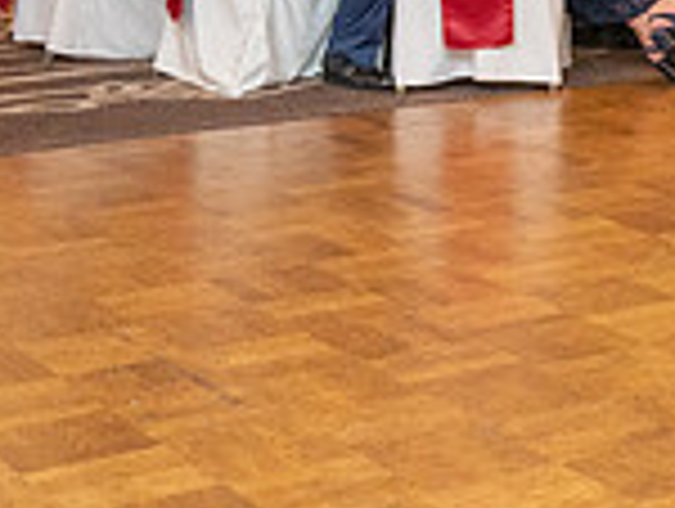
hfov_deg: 14.6
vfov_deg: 11.3
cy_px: -171
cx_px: 932
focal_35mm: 128
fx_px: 2500
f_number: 4
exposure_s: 1/200
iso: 2500
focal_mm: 34.5
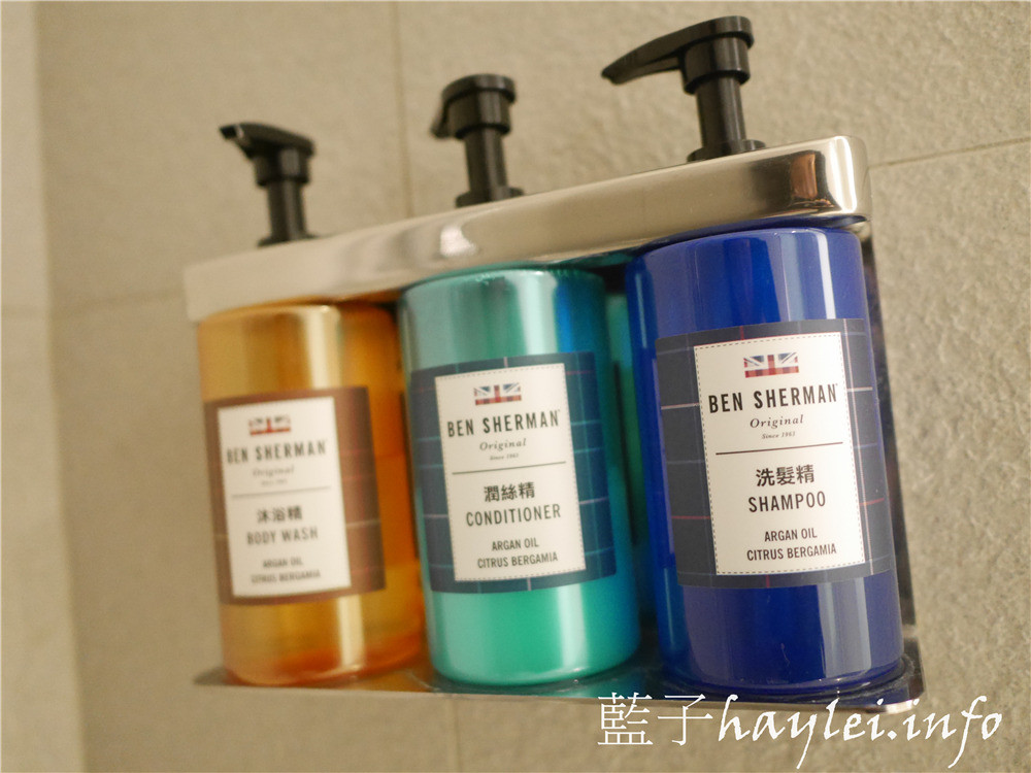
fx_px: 894
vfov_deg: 46.8
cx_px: 516
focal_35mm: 30
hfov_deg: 60.0
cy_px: 386
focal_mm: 15
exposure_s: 1/50
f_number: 1.7
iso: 3200
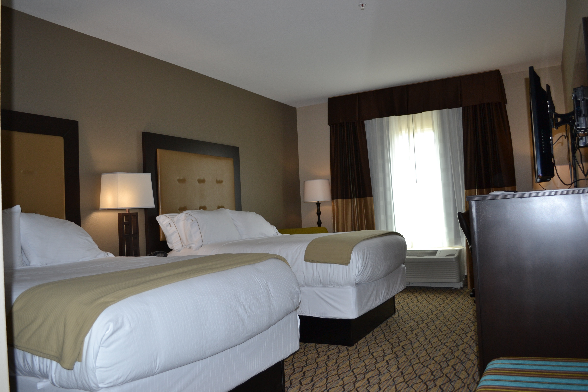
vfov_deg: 43.6
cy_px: 196
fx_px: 490
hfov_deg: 61.9
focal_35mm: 30
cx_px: 294
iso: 250
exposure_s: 1/125
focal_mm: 20
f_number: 4
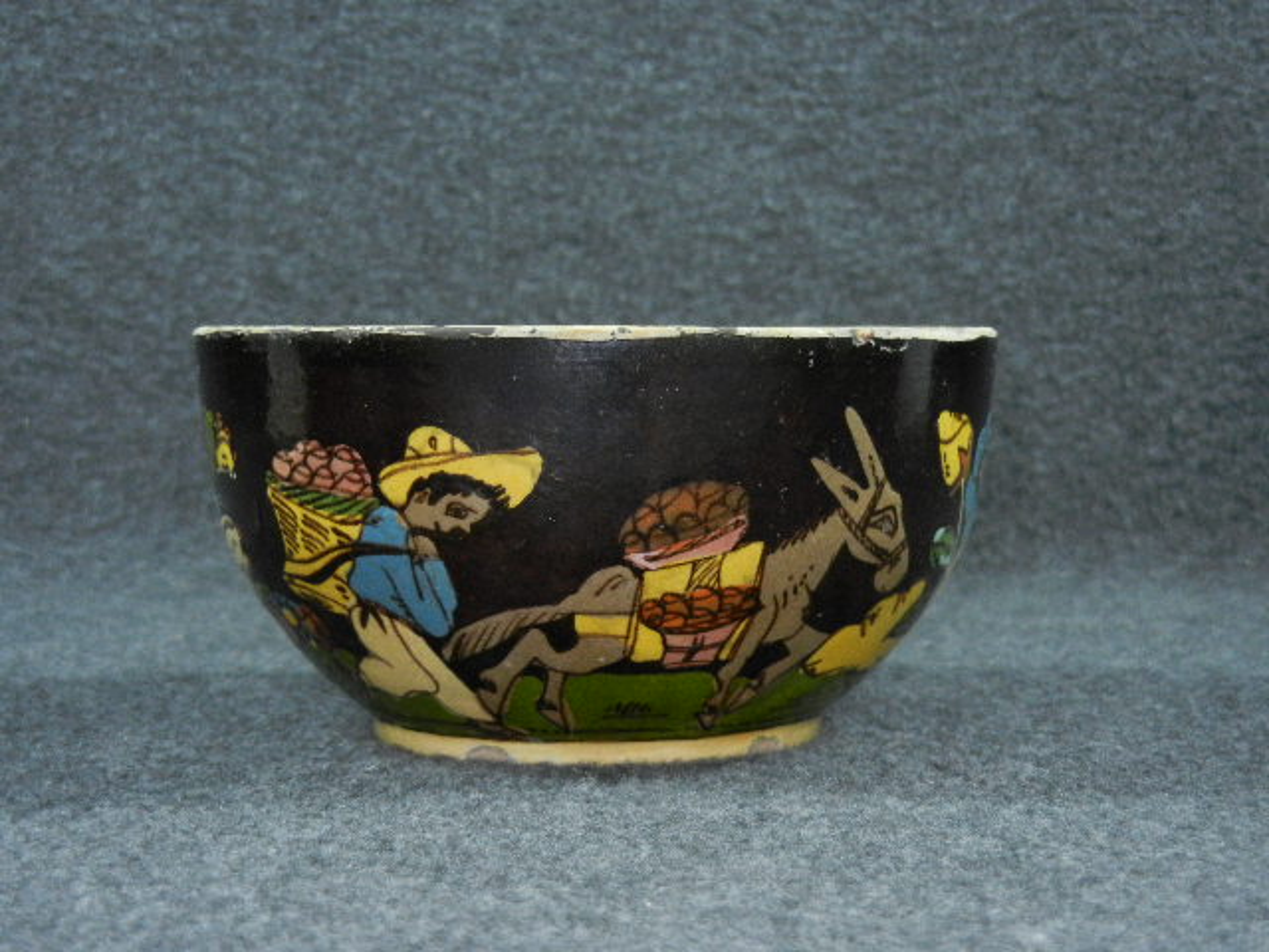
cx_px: 634
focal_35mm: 68
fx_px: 2493
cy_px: 476
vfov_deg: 21.6
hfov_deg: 28.6
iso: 800
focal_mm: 12.2
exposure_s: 1/30
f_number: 4.1
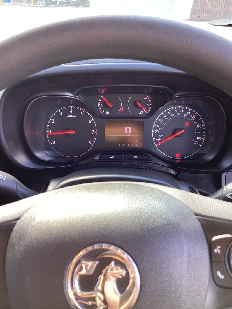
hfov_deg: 45.5
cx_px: 116
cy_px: 154
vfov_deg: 58.3
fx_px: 277
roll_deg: +1.7
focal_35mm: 31
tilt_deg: -30.3
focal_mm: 3.3
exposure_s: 1/60
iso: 50
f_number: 2.4
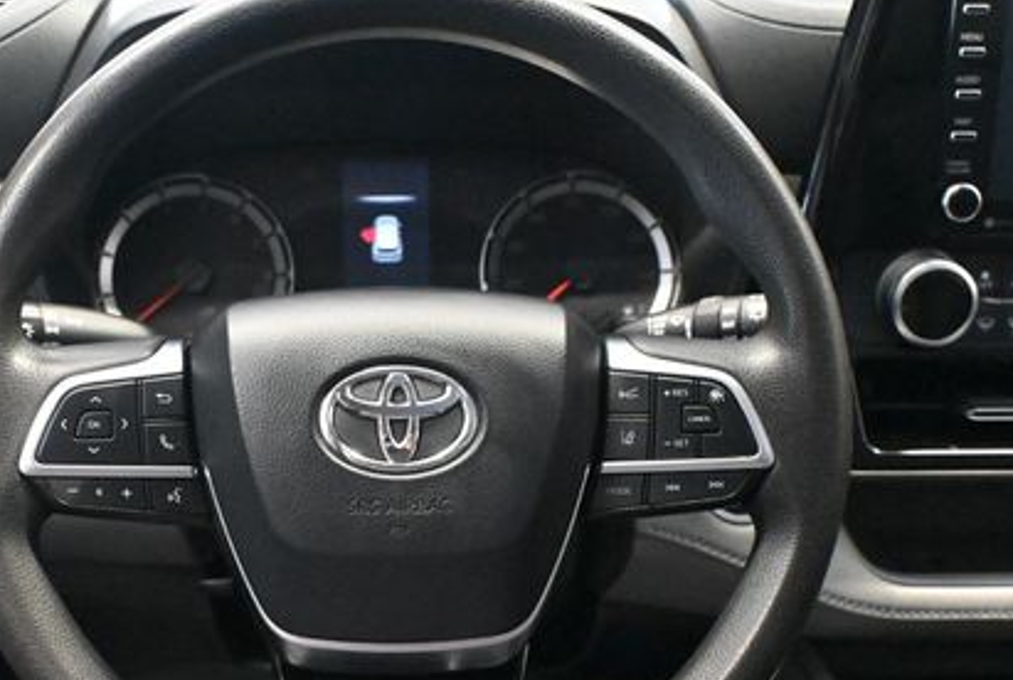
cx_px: 389
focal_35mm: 54
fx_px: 1517
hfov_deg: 36.8
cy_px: 431
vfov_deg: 25.2
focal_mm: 23
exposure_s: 1/60
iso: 12800
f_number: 4.2
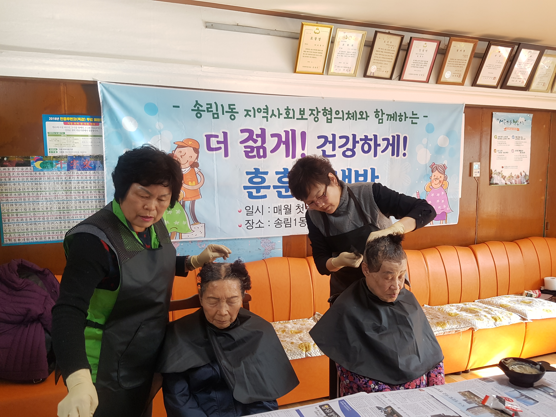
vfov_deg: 53.1
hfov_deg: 67.3
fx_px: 418
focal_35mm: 26
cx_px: 278
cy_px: 208
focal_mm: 4.2
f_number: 1.7
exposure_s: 1/60
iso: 100
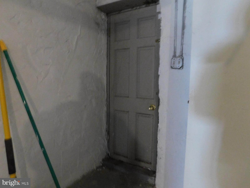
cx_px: 125
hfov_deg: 73.9
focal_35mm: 23
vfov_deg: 58.9
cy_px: 94
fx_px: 166
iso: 800
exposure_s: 1/8
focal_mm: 4
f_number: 3
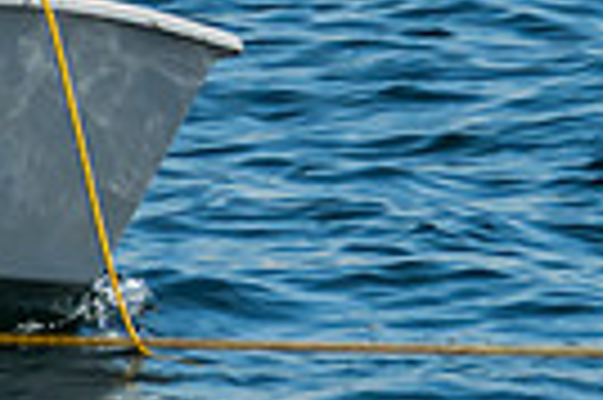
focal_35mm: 1672
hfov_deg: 1.2
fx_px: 27972
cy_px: -526
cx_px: -683
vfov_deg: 0.8
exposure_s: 1/320
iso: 100
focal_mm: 200
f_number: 6.3
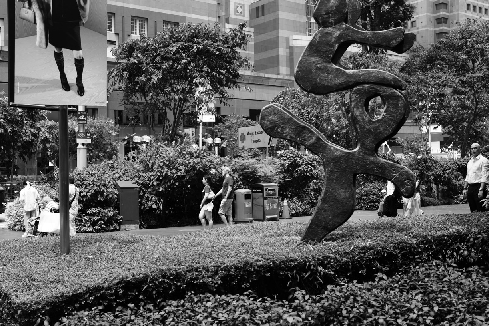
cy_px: 156
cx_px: 251
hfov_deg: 43.6
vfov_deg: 29.8
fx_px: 611
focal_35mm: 45
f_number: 4.5
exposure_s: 1/200
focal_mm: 43
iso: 100
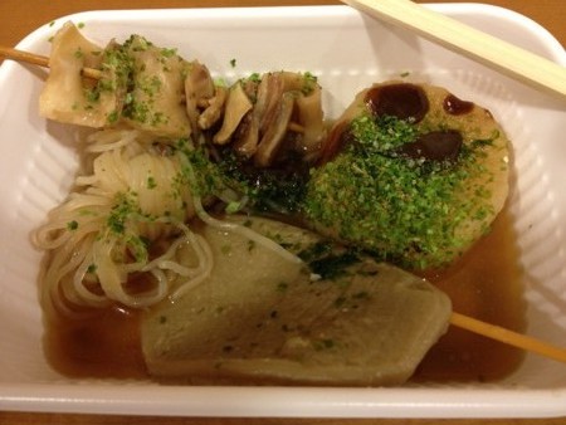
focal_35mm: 35
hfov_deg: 52.6
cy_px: 212
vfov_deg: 40.7
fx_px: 573
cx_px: 283
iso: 160
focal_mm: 4.28
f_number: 2.4
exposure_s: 1/20
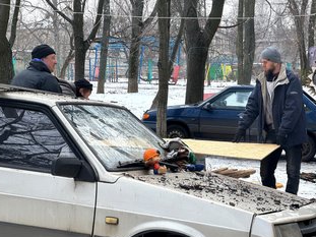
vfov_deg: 14.9
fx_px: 903
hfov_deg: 19.8
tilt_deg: -3.5
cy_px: 151
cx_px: 195
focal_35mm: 99
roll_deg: +1.1
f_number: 2.8
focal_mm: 9
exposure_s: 1/225
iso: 25
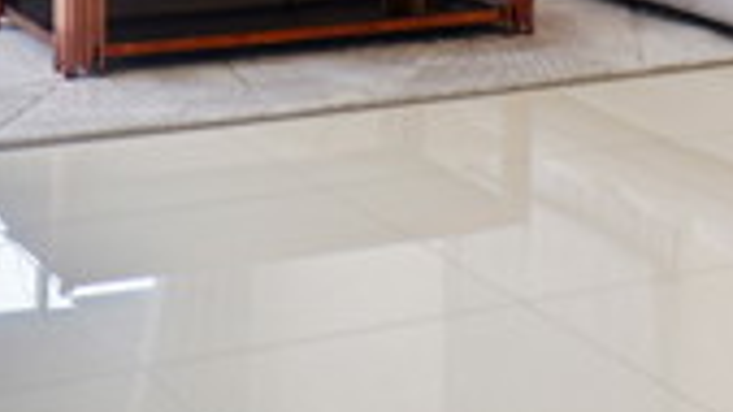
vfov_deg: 12.2
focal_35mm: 89
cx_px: 178
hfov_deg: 23.7
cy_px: -390
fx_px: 1730
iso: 200
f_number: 3.5
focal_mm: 16
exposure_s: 1/140
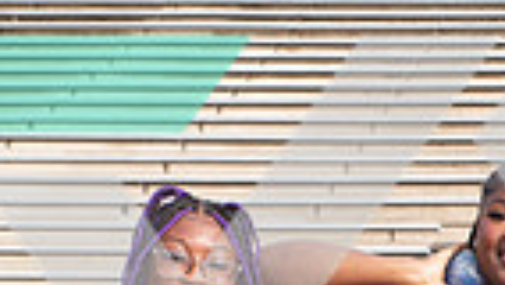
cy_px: 657
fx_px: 2291
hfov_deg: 11.9
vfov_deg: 6.8
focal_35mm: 171
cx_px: 797
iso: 160
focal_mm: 40
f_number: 8
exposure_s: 1/320
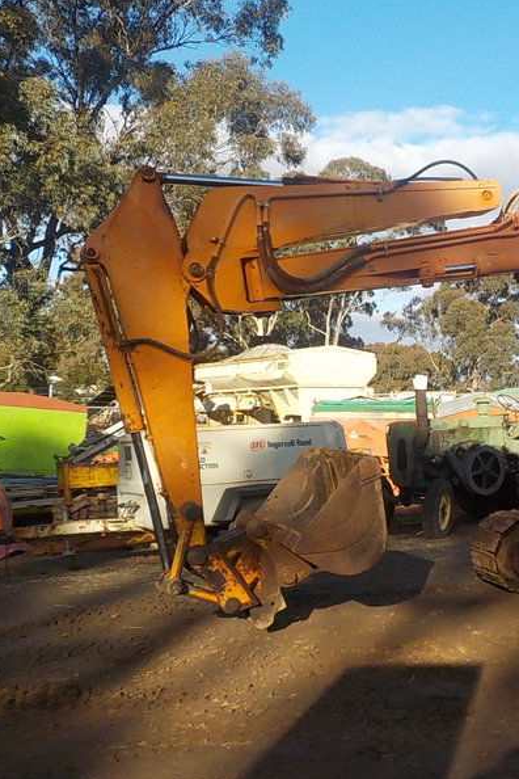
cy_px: 390
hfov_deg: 29.7
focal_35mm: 42
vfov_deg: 46.4
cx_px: 519
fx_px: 908
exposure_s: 1/800
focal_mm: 4.1
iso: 125
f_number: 3.3
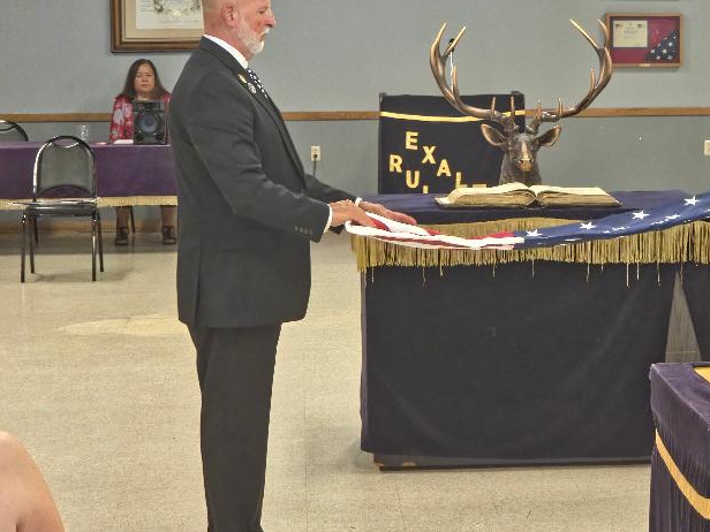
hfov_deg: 17.4
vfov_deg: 13.2
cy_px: 168
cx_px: 556
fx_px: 2297
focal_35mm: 112
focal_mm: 7
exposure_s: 1/35
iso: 250
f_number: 2.4
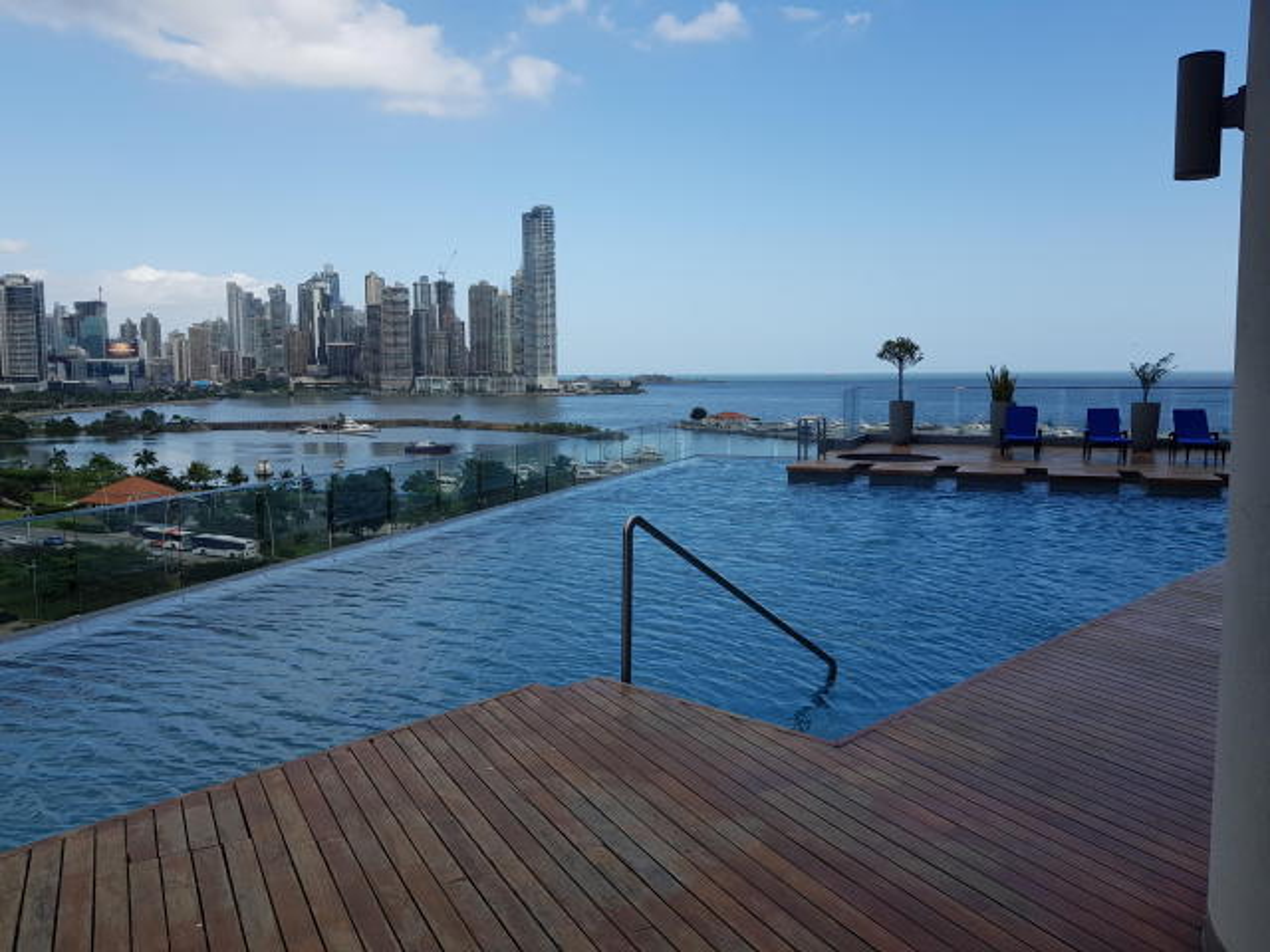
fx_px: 954
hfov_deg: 67.3
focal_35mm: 26
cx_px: 635
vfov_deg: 53.1
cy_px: 476
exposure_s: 1/1604
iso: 40
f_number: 1.7
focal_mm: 4.2
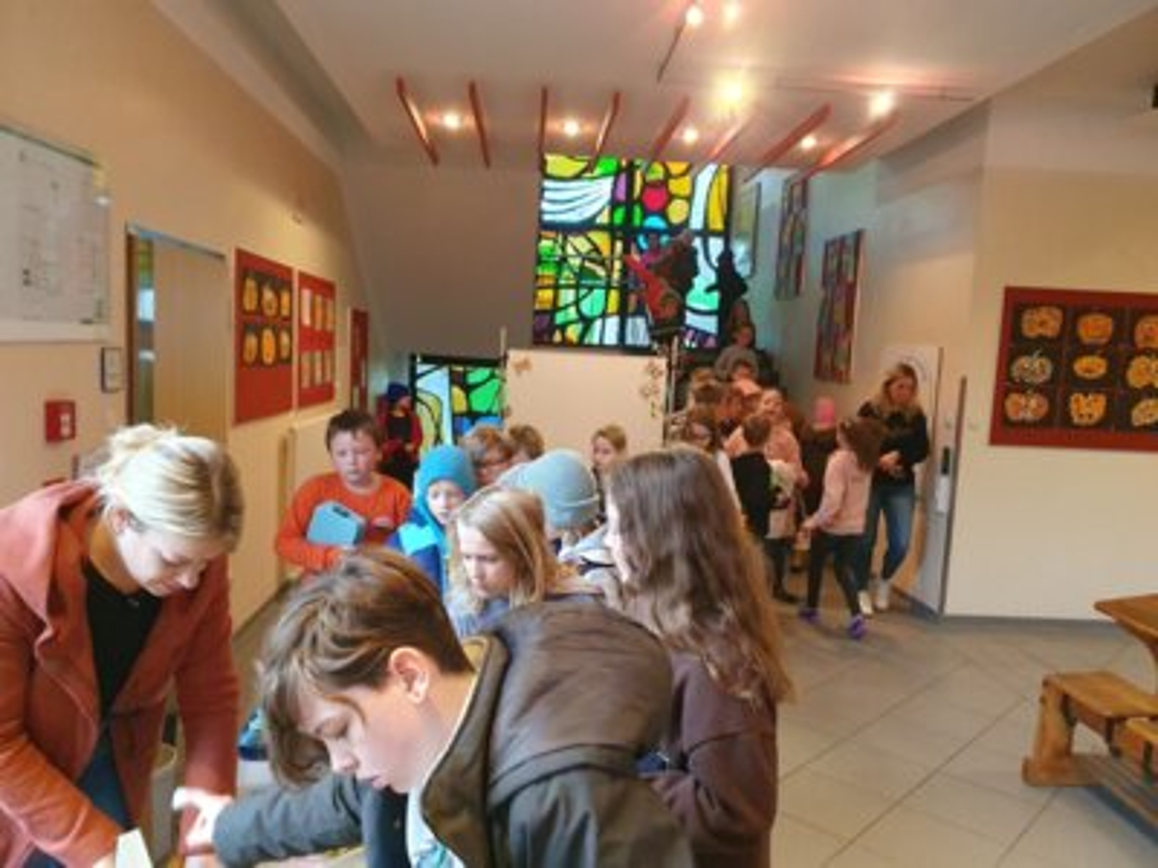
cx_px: 579
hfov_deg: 67.3
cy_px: 434
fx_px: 870
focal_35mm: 26
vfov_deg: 53.1
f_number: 2.4
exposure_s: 1/50
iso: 640
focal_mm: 4.32
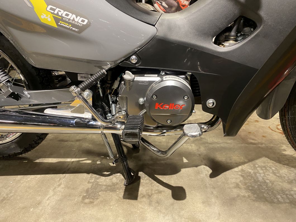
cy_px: 111
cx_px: 148
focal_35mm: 26
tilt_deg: -22.9
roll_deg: +1.9
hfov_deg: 67.3
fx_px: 222
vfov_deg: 53.1
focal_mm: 4.25
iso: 320
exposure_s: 1/50
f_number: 1.8
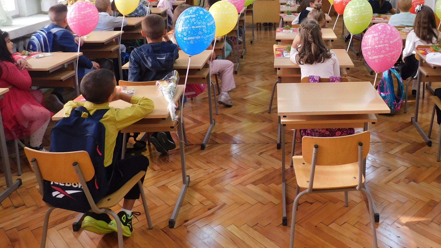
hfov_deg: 52.9
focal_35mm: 37
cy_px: 47
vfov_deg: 31.1
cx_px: 297
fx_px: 433
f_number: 3
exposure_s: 1/40
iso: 125
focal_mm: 4
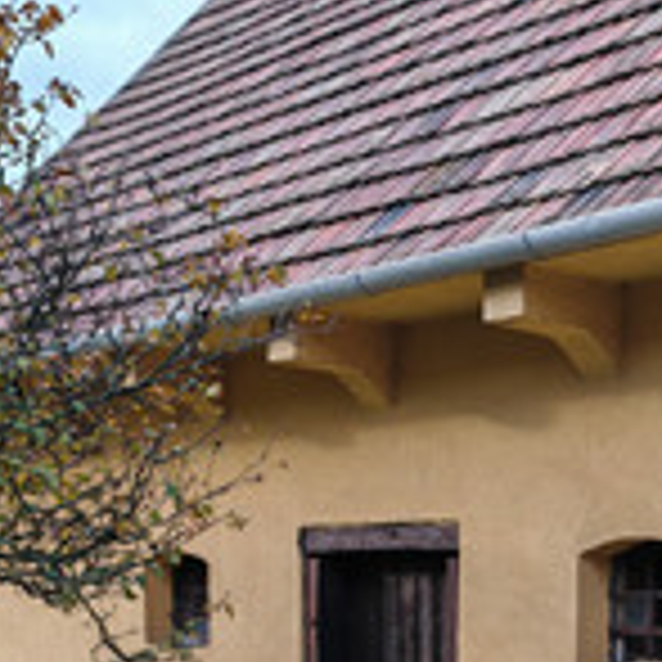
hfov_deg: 21.3
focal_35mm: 81
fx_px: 1753
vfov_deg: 20.0
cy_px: 808
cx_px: 414
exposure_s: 1/390
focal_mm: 7.62
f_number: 1.6
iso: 50
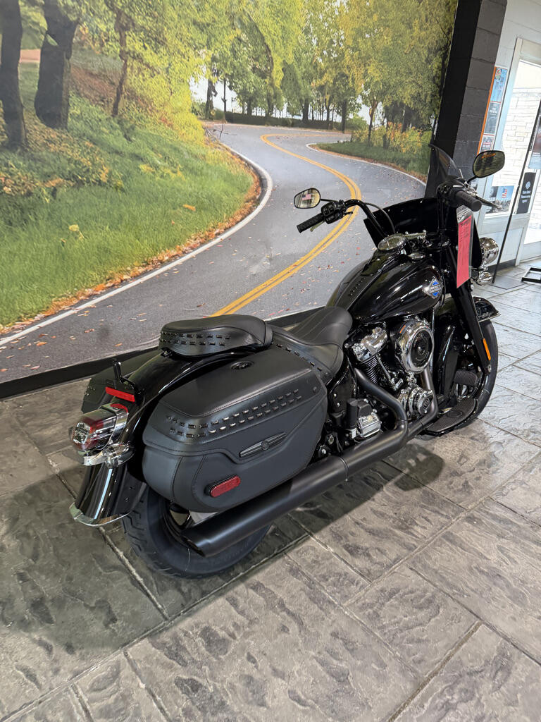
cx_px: 270
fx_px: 500
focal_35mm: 24
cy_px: 361
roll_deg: +1.0
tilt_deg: -22.9
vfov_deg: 71.6
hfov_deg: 56.8
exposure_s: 1/60
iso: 200
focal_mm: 6.76
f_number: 1.78
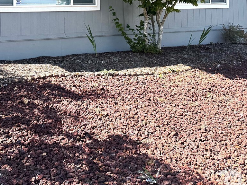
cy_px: 0
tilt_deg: +1.8
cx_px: 51
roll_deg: +1.5
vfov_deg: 27.4
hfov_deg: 36.9
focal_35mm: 50
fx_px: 357
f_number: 1.78
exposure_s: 1/1261
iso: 80
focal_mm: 6.76
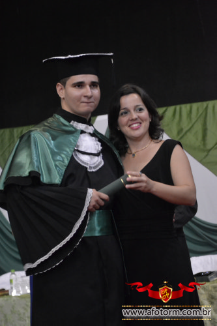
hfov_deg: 13.8
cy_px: 163
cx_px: 108
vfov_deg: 20.6
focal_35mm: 99
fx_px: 896
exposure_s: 1/20
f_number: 5.3
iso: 3200
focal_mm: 66
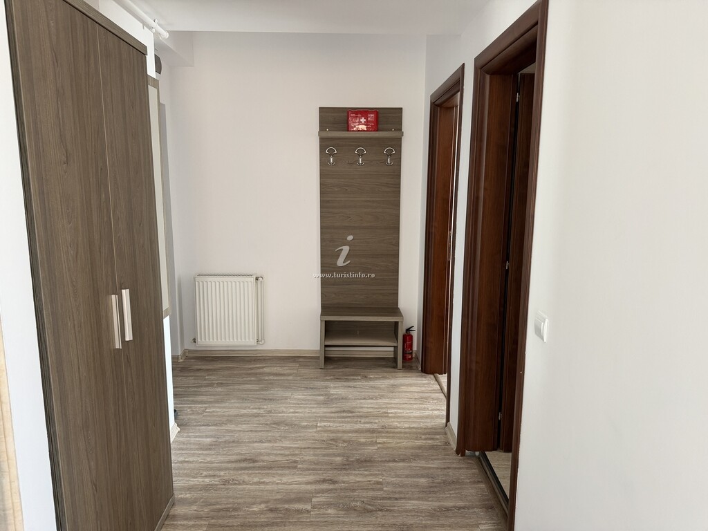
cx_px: 354
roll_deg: -0.6
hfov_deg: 71.6
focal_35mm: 24
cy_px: 266
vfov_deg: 56.8
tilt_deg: -9.8
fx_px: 491
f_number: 1.78
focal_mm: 6.76
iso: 250
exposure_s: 1/60
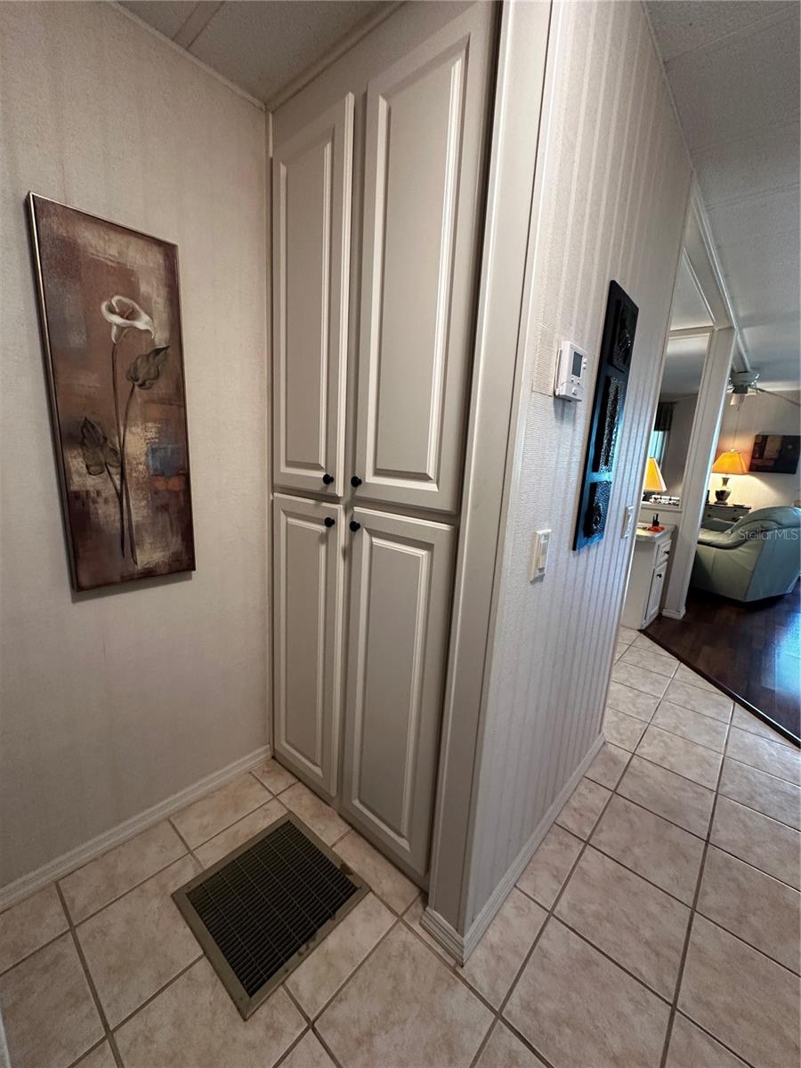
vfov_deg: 102.1
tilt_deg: -10.6
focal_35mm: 14
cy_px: 534
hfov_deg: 85.7
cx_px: 400
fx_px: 432
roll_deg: -3.0
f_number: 2.2
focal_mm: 2.22
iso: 200
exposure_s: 1/60
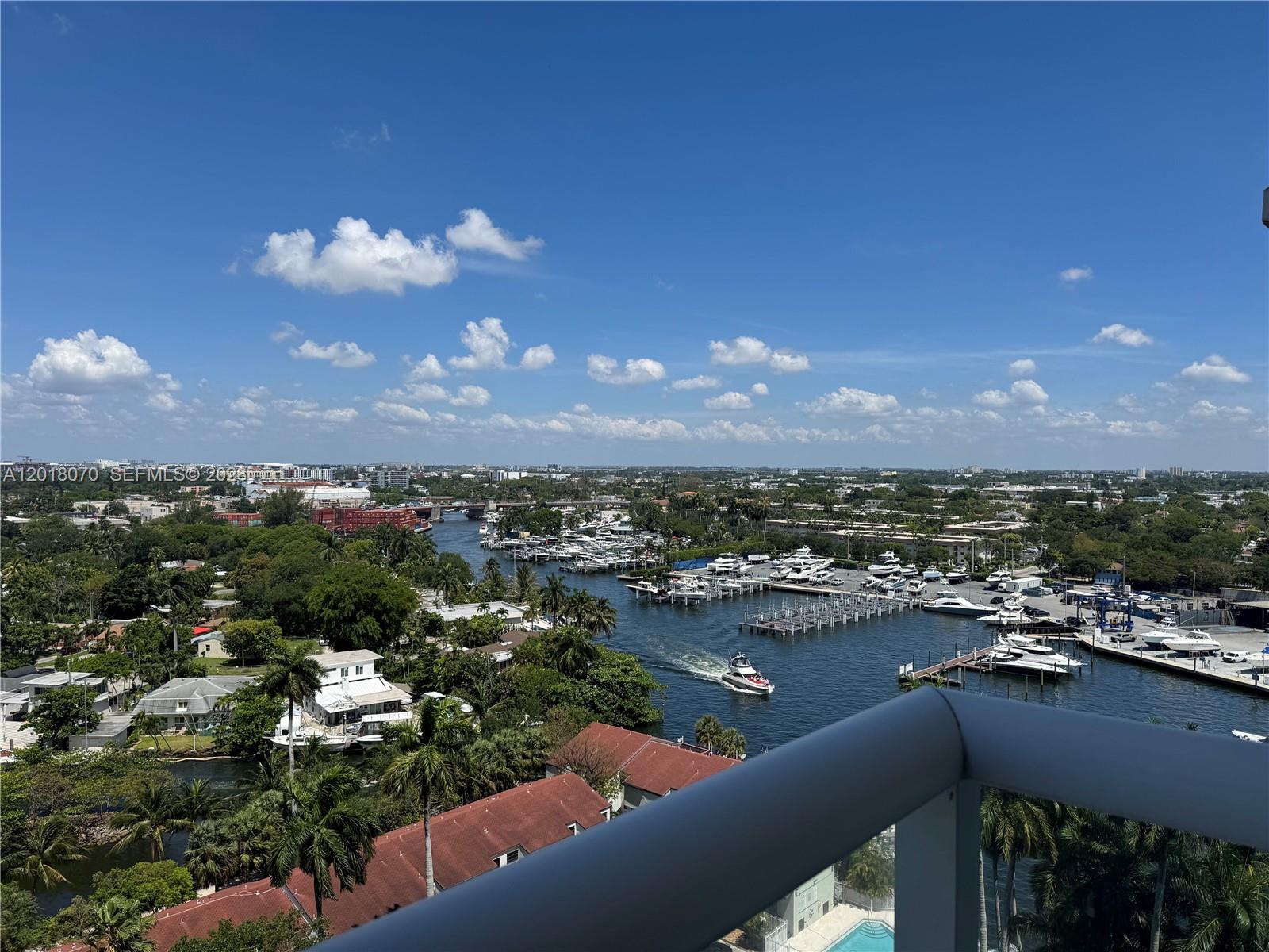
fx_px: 880
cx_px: 634
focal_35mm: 24
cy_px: 476
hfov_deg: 71.6
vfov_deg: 56.8
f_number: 1.78
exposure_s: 1/7092
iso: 80
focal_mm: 6.76
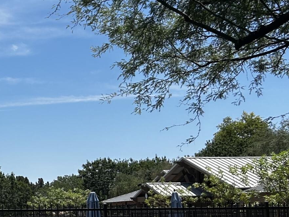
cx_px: -155
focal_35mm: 89
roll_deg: +1.6
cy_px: 138
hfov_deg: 19.1
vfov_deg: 16.6
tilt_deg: +7.6
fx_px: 743
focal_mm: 5.7
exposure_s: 1/4831
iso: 50
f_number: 1.5
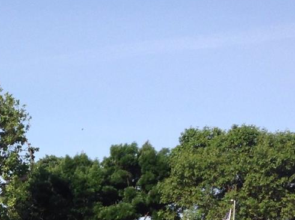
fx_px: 910
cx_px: -48
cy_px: 319
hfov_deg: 17.6
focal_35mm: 107
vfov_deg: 13.1
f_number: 2.4
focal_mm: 4.28
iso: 50
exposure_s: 1/1890
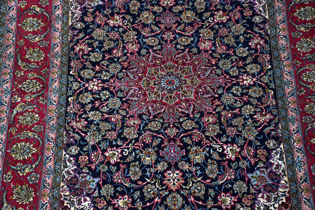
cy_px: 105
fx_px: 656
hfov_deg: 27.0
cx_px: 158
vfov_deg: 18.2
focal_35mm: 75
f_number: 5.6
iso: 320
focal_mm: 50
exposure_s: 1/60
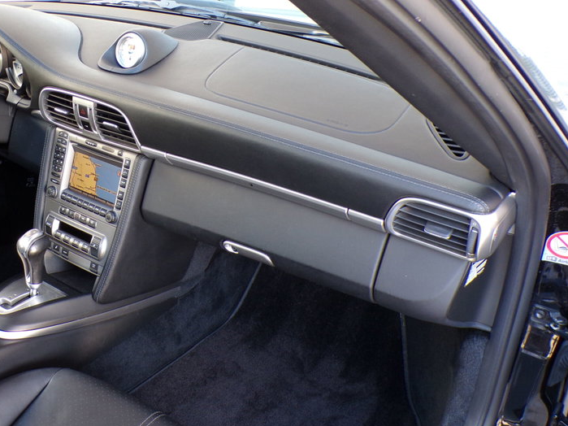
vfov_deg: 35.1
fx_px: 673
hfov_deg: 44.9
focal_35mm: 41
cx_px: 174
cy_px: 195
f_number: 3.1
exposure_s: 1/34
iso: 168
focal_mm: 5
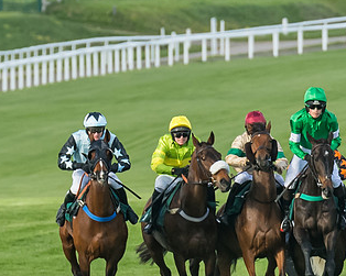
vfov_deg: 0.9
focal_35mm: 1645
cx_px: 372
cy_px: 214
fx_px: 16840
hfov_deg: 1.2
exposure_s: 1/1000
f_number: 5
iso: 800
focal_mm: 300
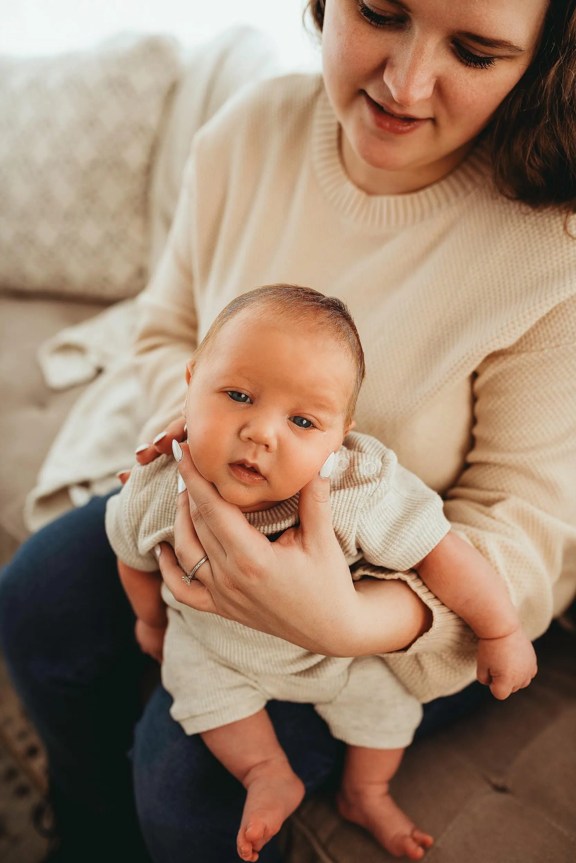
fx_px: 840
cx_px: 288
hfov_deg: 37.9
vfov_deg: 54.4
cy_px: 432
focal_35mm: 35
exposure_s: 1/250
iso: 1000
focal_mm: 35
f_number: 2.5
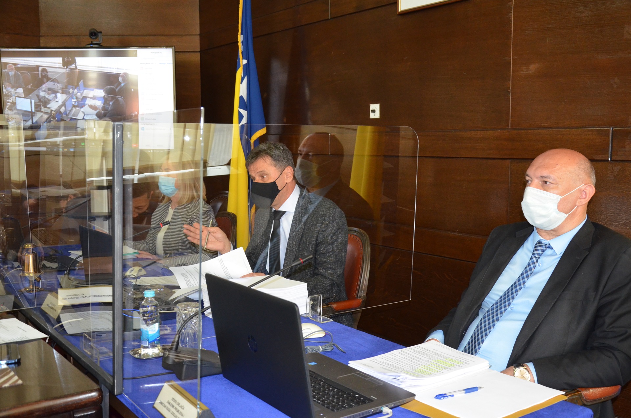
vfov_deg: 35.3
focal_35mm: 38
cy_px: 209
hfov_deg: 51.4
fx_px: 656
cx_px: 316
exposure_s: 1/60
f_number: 4
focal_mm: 25
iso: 1600
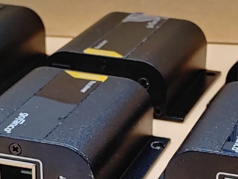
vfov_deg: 11.5
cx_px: 159
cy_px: 187
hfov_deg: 15.4
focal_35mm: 128
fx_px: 880
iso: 50
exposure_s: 1/99
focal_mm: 4.36
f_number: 1.8
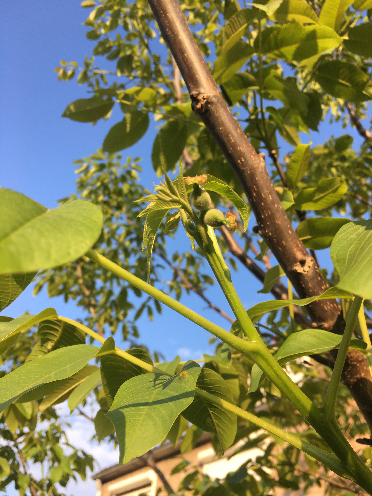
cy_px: 248
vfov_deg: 61.7
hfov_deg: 48.2
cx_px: 186
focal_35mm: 29
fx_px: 416
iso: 25
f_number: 2.2
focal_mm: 4.15
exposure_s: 1/386
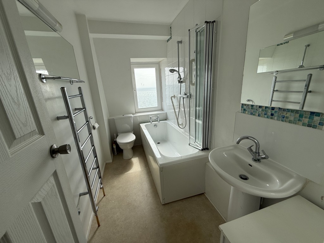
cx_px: 162
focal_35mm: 14
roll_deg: +2.8
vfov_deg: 85.7
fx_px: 131
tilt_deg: -14.8
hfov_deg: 102.1
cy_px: 122
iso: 64
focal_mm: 2.22
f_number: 2.2
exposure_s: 1/613
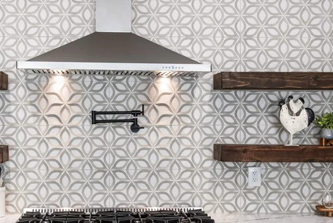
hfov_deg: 27.2
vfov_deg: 18.4
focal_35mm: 74
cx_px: 115
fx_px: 685
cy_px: 129
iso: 400
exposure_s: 1/20
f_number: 9
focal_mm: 28
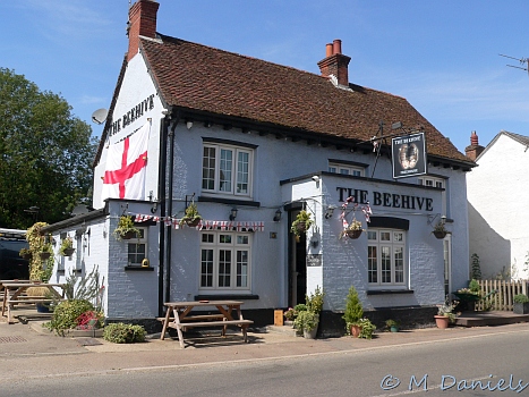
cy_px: 198
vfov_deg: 39.6
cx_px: 264
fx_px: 550
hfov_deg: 51.4
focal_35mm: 36
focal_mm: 6
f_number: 4
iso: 80
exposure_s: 1/500
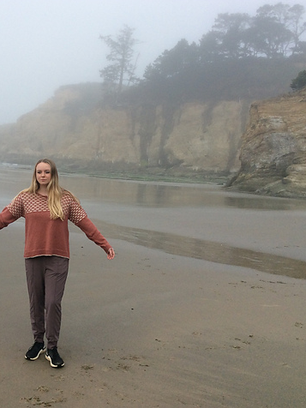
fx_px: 507
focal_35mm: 43
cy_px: 204
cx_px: 70
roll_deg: -2.3
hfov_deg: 32.8
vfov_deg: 43.9
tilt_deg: -5.7
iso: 32
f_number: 2.4
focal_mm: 3.3
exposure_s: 1/615
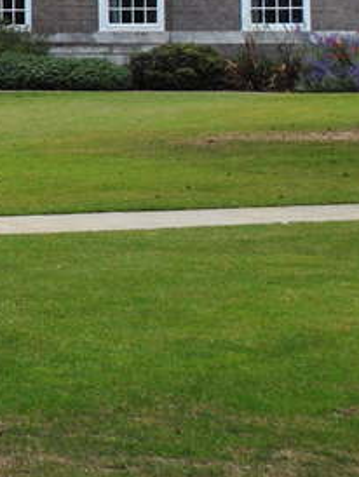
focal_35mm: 173
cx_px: -436
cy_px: -102
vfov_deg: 11.2
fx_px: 2389
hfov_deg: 8.1
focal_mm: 24
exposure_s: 1/1000
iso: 400
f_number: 5.6
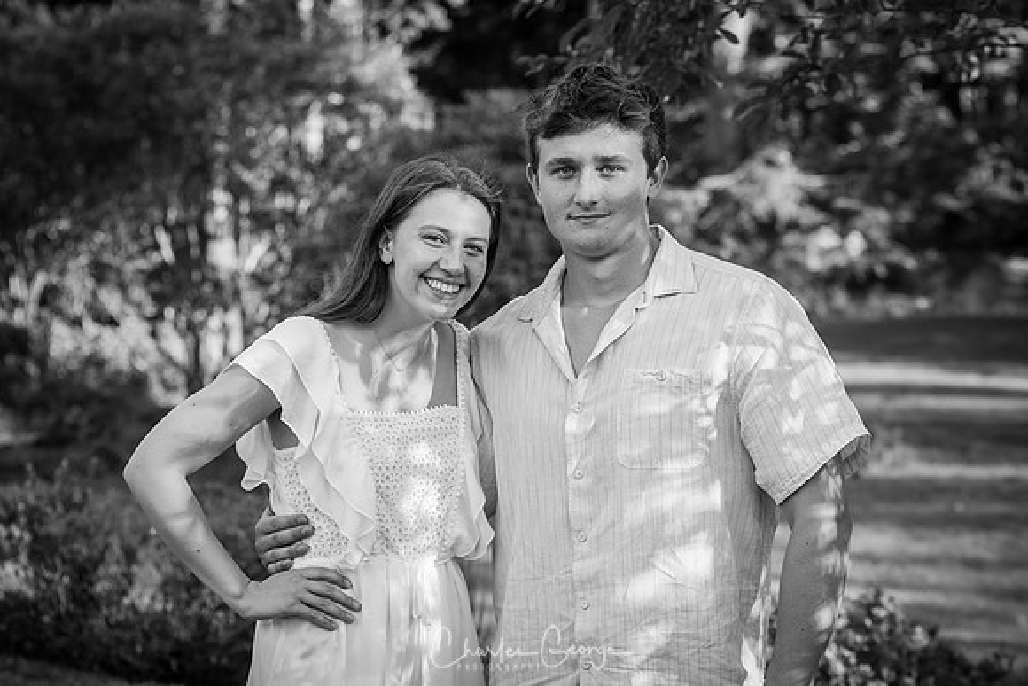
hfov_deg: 19.5
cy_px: 343
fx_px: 2999
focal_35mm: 105
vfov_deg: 13.0
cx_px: 514
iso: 400
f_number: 4
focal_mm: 70
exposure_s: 1/400
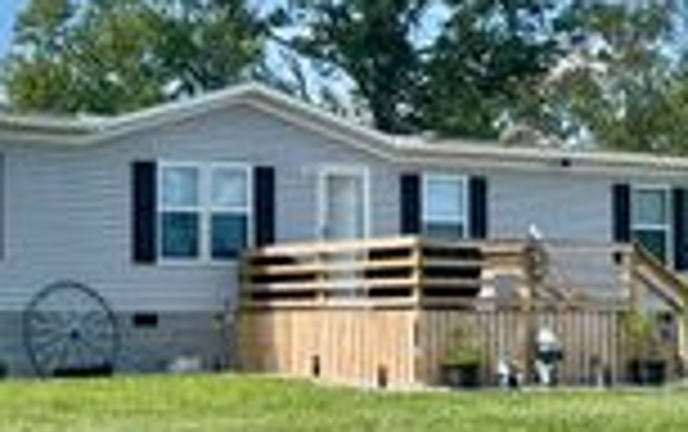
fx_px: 1558
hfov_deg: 24.1
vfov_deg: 15.8
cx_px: 40
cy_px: 254
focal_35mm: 83
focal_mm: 6.76
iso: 80
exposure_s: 1/4950
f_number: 1.78
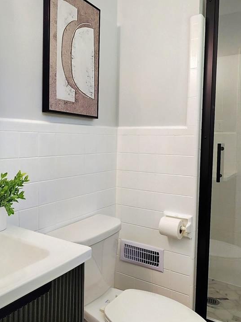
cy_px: 159
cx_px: 93
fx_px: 260
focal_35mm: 28
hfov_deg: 49.4
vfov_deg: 63.4
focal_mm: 2.2
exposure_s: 1/60.2
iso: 100
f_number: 2.2
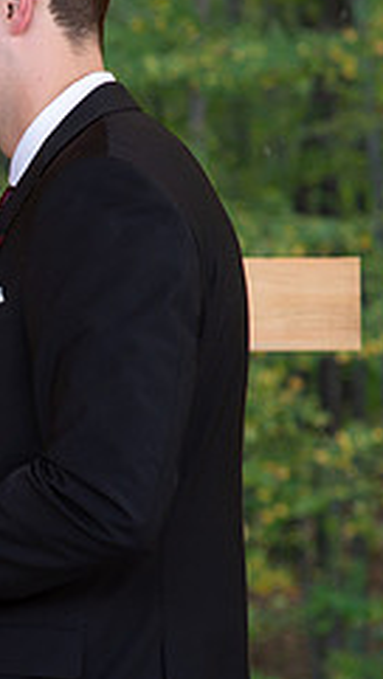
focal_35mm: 274
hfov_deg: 4.4
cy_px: 414
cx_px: -281
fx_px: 4935
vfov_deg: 7.9
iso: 400
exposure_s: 1/320
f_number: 5
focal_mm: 85
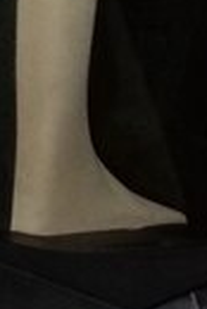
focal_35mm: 123
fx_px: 1058
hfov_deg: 11.2
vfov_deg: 14.9
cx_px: 57
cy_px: 516
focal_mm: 3.3
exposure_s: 1/33
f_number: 2.2
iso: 320
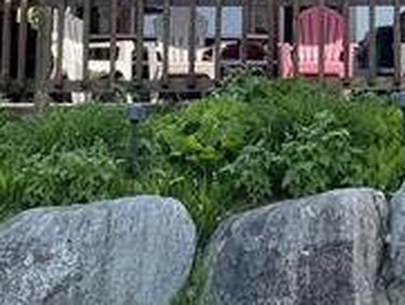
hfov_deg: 20.9
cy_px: -85
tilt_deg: +10.9
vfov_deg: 15.4
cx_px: 351
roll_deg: +0.4
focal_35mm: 92
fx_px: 1077
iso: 32
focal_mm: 4.2
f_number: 1.6
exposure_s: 1/1667
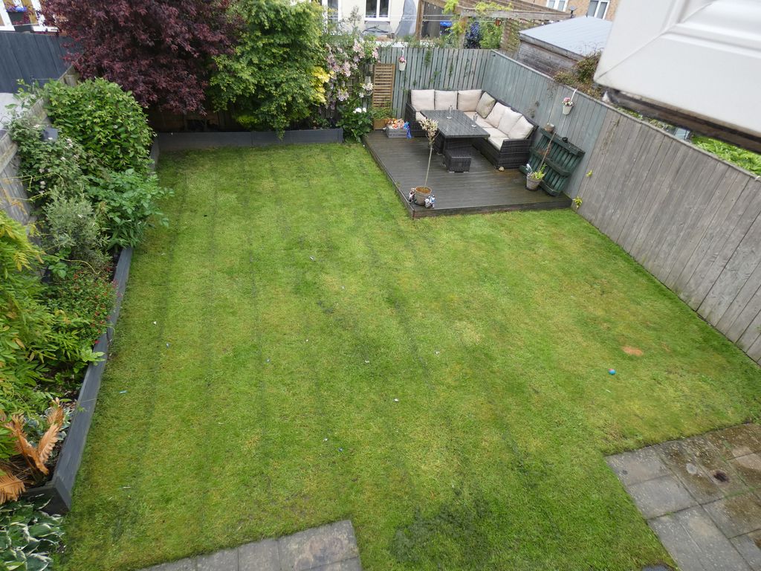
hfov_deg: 81.7
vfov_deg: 66.0
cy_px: 286
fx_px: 440
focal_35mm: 20
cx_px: 380
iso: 80
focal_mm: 3.6
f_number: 2.8
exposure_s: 1/100
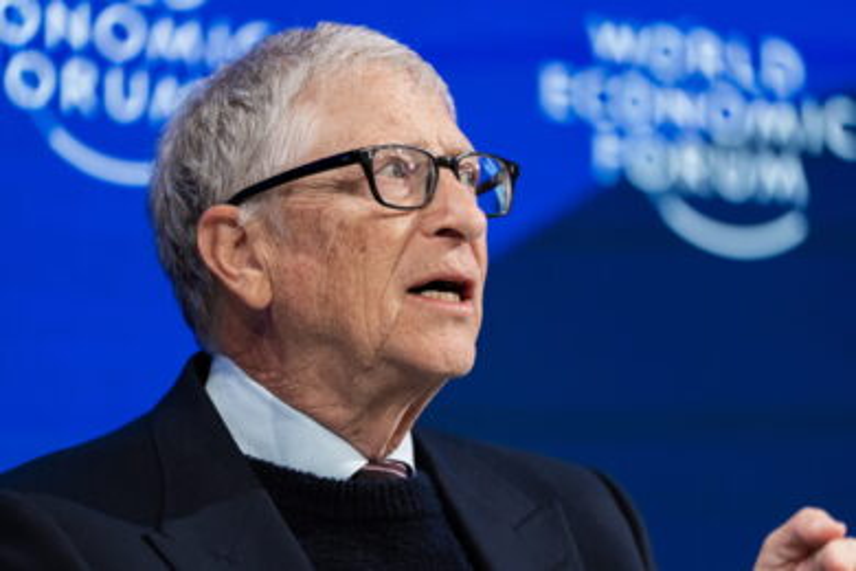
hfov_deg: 12.3
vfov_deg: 8.2
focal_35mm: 167
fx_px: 3971
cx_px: 428
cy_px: 286
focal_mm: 167
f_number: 2.8
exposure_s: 1/200
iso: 640
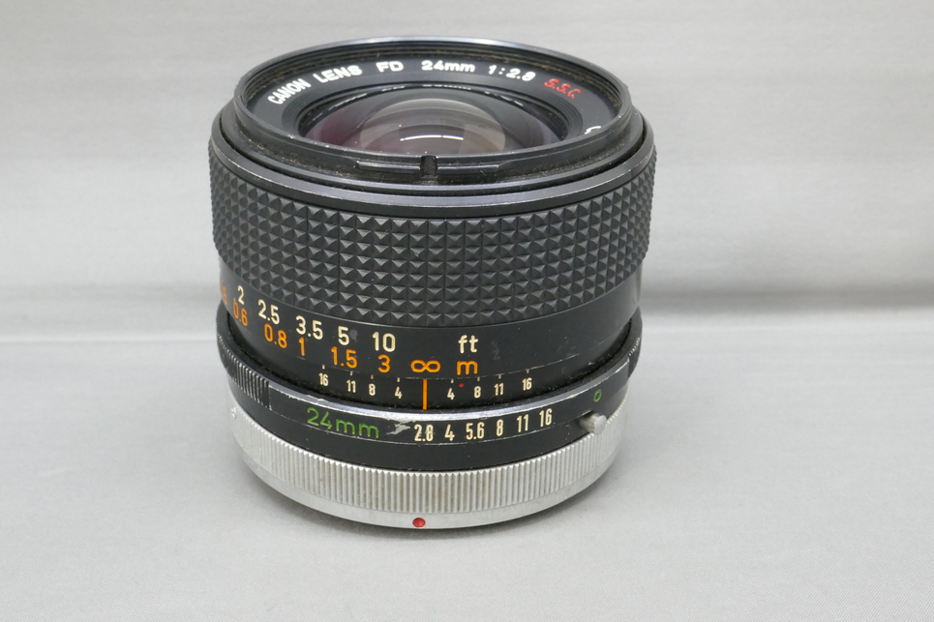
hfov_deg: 38.9
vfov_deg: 26.5
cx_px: 472
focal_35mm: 51
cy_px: 281
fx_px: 1323
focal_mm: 14.9
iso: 1600
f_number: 8
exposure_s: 1/15
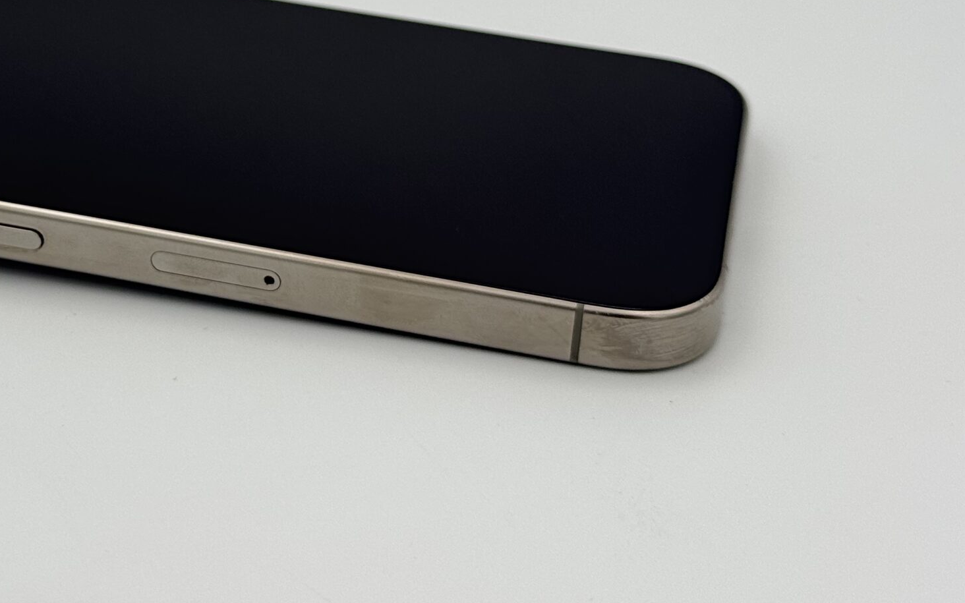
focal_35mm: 89
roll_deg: -0.7
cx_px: 175
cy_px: -19
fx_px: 2341
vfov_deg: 14.4
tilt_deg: -22.9
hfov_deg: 22.9
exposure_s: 1/681
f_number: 1.78
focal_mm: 6.76
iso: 100
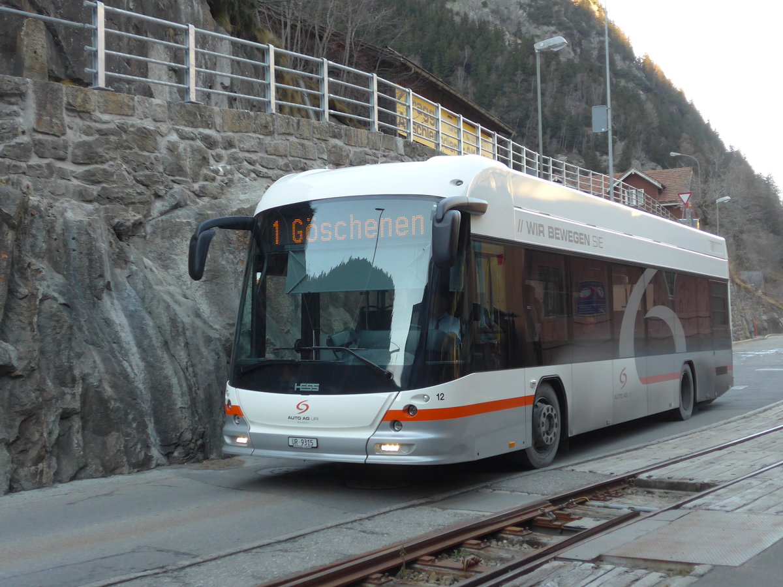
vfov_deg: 31.5
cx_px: 392
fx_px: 1041
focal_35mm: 46
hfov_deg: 41.2
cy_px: 294
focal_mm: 9.5
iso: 320
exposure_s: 1/250
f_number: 3
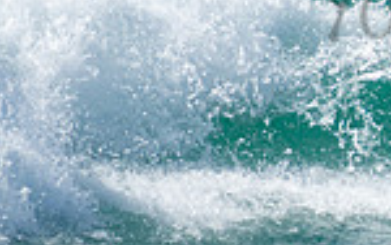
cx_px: 586
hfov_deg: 0.9
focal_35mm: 2362
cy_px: -22
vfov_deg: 0.6
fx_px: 25188
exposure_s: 1/1250
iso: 220
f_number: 5.6
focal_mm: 400
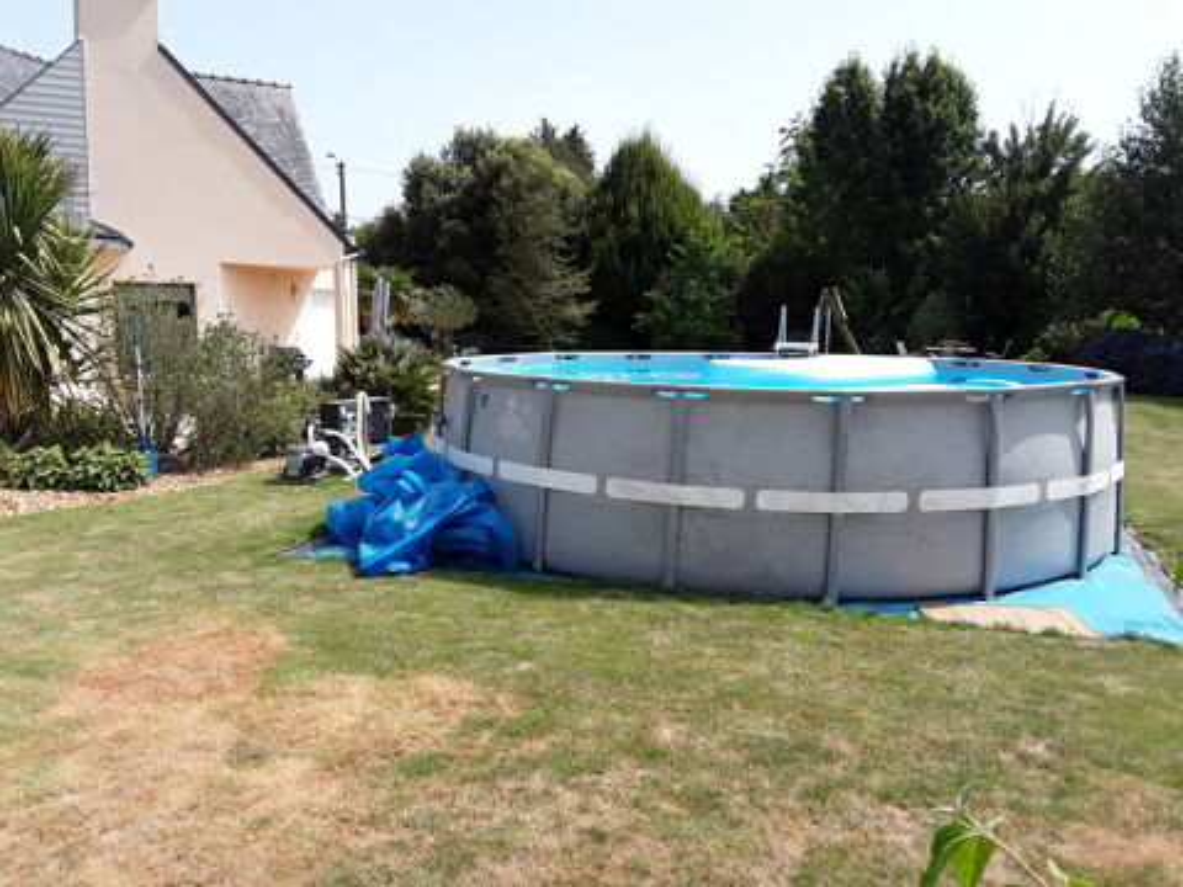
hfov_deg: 65.3
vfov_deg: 51.4
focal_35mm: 27
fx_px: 923
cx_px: 592
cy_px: 444
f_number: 1.9
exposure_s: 1/1045
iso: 40
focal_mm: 2.91
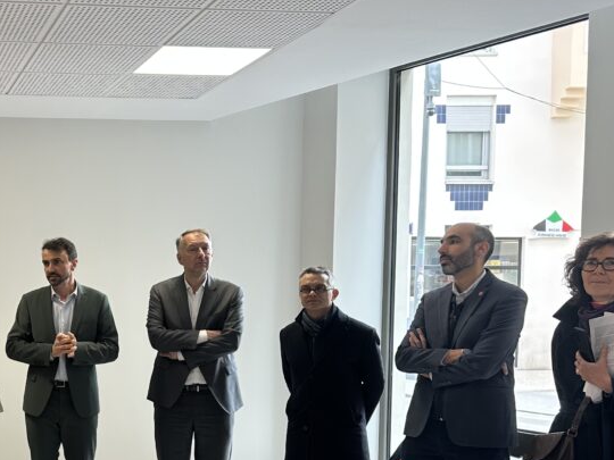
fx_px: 922
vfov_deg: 27.6
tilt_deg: -3.4
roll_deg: -0.6
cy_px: 345
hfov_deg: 33.8
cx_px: 7
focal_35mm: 52
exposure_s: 1/100
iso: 64
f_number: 1.78
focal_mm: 6.86
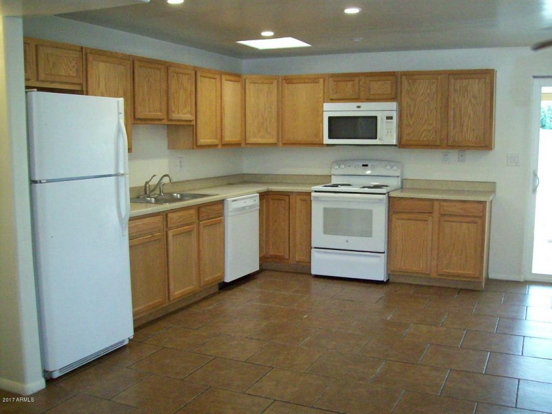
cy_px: 207
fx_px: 574
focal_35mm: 36
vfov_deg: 39.7
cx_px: 276
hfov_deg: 51.4
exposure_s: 1/64
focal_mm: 6
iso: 292
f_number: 2.7
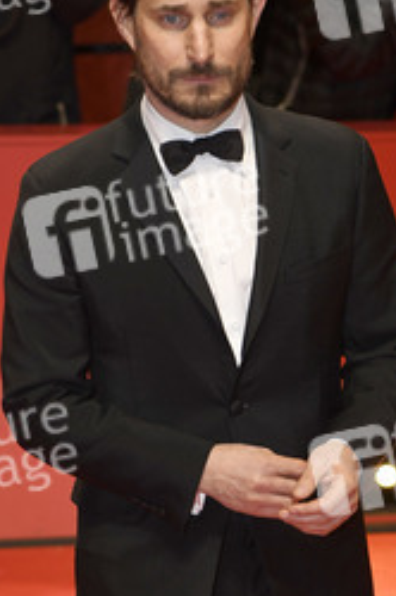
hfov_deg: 12.2
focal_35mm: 112
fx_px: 1853
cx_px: 215
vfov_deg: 18.3
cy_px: 341
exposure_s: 1/320
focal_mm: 70
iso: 800
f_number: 3.5
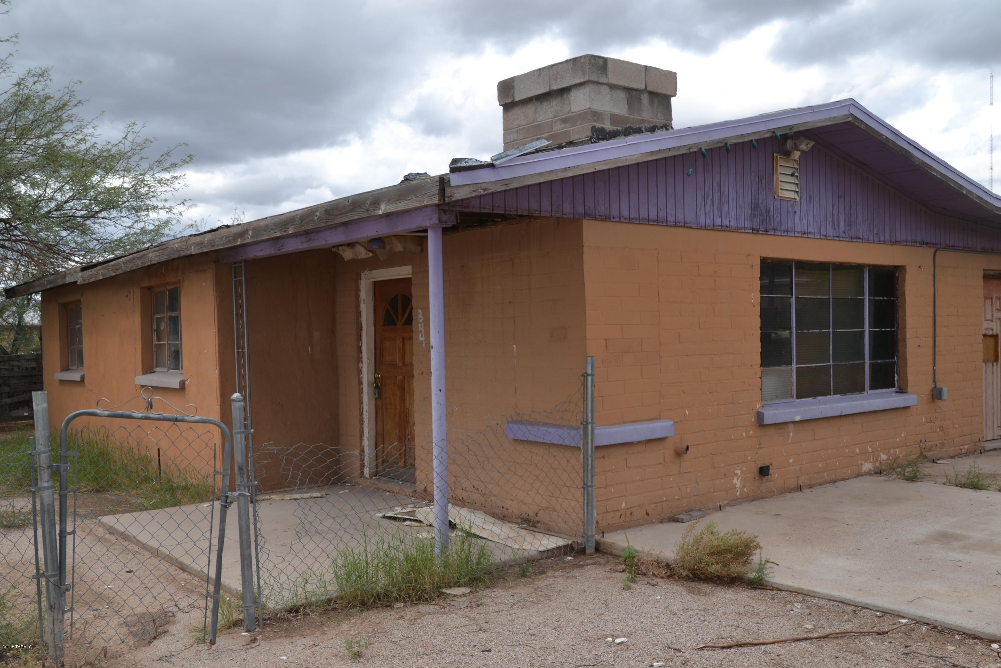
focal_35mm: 34
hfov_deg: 55.1
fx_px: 959
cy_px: 334
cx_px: 500
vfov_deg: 38.4
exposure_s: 1/200
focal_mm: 23
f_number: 9
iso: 100
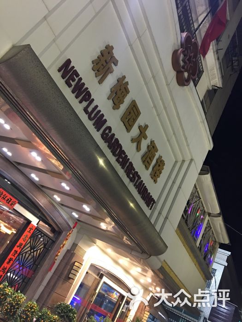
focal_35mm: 29
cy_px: 161
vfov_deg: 61.7
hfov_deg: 48.2
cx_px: 121
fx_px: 270
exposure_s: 1/10
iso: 80
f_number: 2.2
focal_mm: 4.15
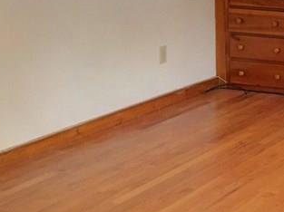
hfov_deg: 19.2
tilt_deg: -10.0
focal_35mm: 95
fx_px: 779
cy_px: 46
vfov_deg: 15.4
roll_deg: -1.0
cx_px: 363
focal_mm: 4.15
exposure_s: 1/30
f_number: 2.2
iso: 80
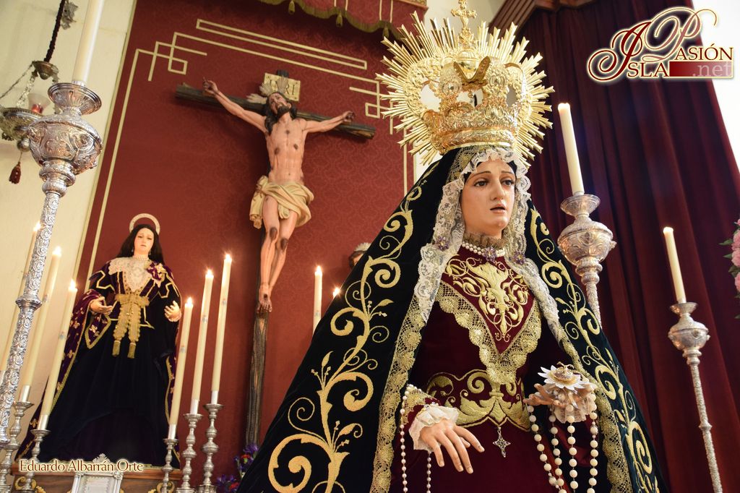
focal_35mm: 33
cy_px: 246
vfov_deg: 39.9
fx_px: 678
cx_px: 370
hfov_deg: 57.2
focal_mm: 22
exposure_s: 1/2.5
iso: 1250
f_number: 8
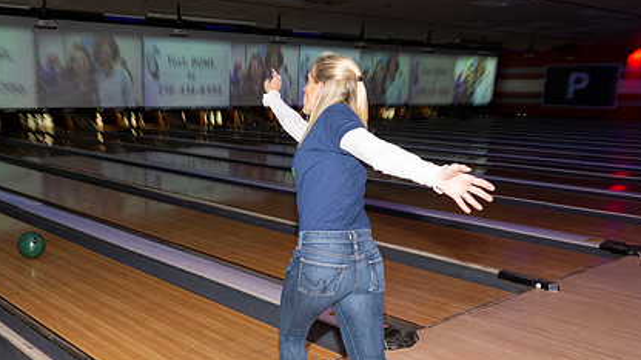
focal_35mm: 46
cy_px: 256
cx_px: 259
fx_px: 782
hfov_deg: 44.4
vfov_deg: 25.7
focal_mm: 31.5
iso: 2000
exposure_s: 1/100
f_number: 5.6
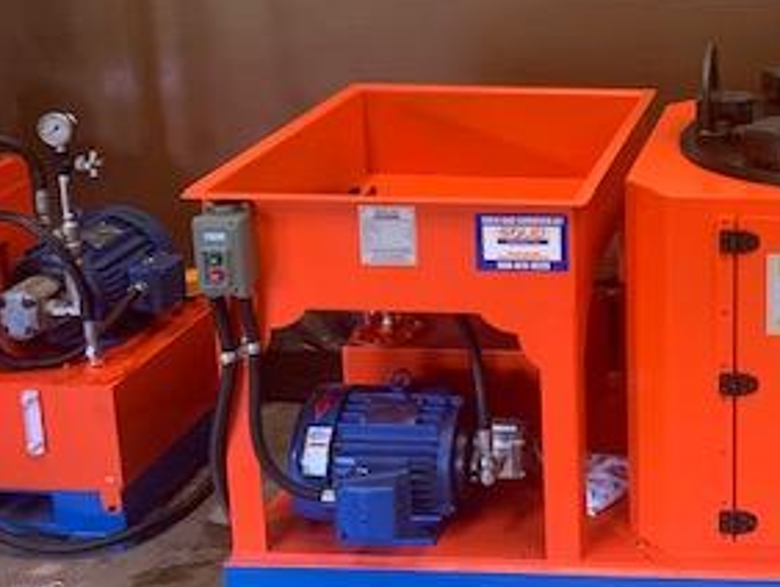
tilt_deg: -13.7
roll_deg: -1.0
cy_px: 80
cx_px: 835
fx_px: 1331
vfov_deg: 24.3
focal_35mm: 59
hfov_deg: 29.7
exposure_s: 1/60
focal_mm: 4.25
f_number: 1.8
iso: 250
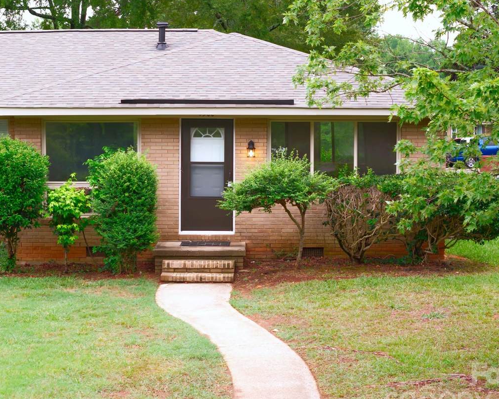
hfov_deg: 22.0
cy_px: 185
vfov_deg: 17.7
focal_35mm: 87
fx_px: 1285
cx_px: 253
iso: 100
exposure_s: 1/120
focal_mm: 19.4
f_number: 2.8
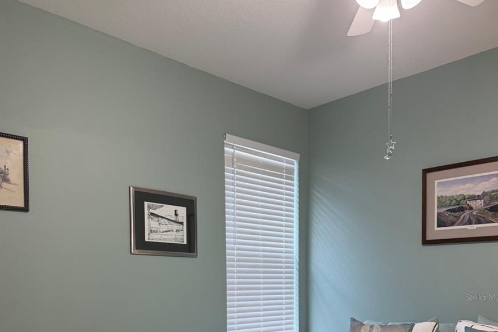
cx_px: 251
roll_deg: -0.1
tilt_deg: -3.7
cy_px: 297
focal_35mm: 34
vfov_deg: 36.5
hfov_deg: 55.8
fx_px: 470
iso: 160
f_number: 1.78
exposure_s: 1/120
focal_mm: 6.76
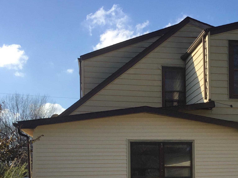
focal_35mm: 62
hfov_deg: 30.5
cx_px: 189
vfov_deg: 23.1
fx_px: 426
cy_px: 155
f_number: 2.4
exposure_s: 1/1294
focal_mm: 3.3
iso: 25
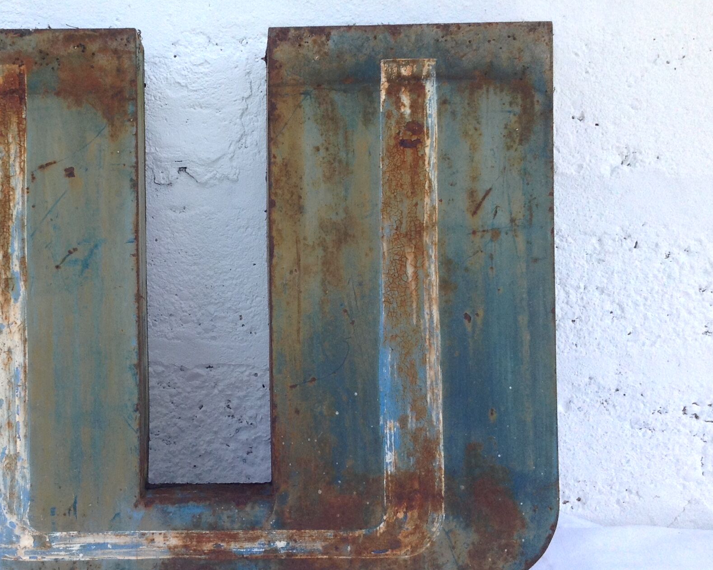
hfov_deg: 33.2
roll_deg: -1.0
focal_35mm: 56
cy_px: 290
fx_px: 1182
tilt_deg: -15.7
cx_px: 224
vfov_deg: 27.1
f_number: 2.4
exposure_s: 1/581
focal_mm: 4.28
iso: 50
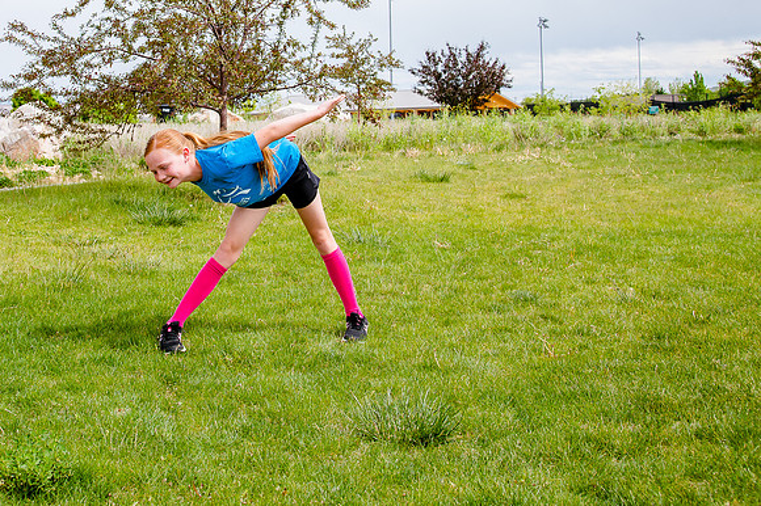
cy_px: 93
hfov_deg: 39.7
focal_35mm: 49
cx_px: 228
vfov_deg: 26.9
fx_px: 1036
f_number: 6.3
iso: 200
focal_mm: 30
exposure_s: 1/640
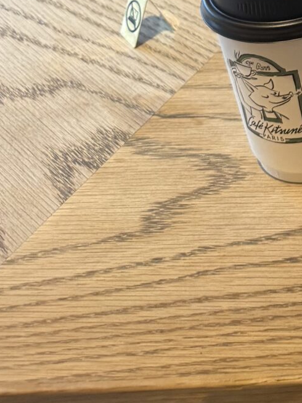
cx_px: 529
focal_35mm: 94
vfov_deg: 17.6
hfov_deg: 14.1
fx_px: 1094
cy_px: -285
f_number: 1.78
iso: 125
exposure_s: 1/120
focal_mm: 6.76
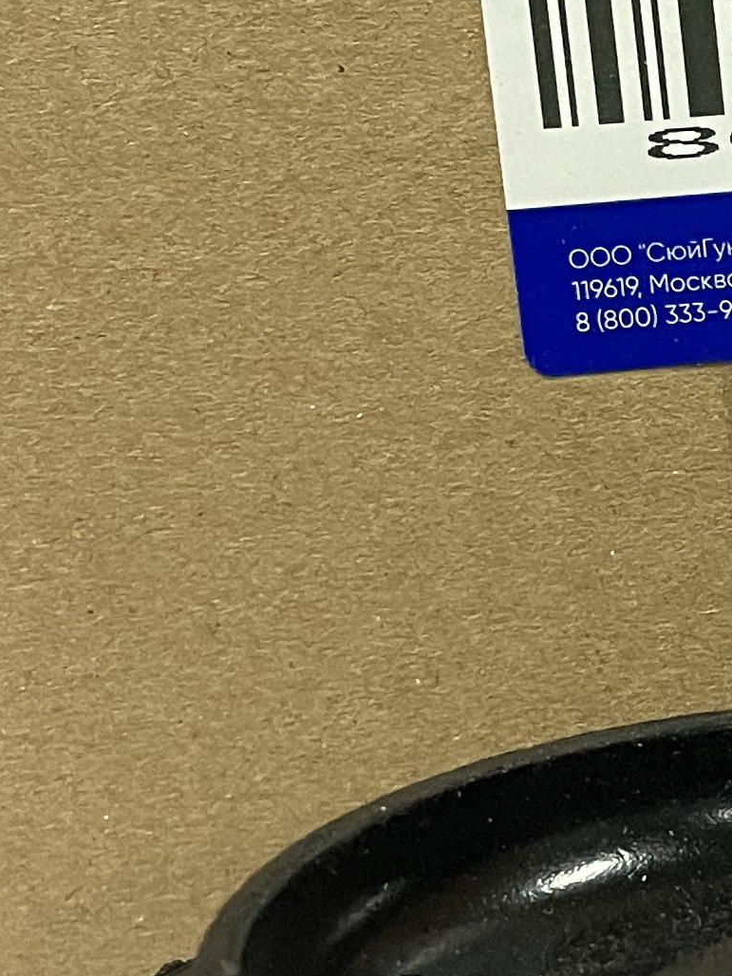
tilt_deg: -13.0
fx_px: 2876
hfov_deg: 13.8
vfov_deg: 19.2
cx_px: 1020
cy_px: 603
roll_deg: -0.5
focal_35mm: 102
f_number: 1.6
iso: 320
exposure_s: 1/50
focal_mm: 4.2
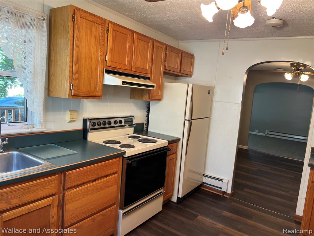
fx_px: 236
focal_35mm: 26
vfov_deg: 53.1
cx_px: 157
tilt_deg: -5.3
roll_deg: -4.3
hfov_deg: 67.3
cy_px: 118
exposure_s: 1/120
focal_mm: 5.7
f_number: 1.5
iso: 100
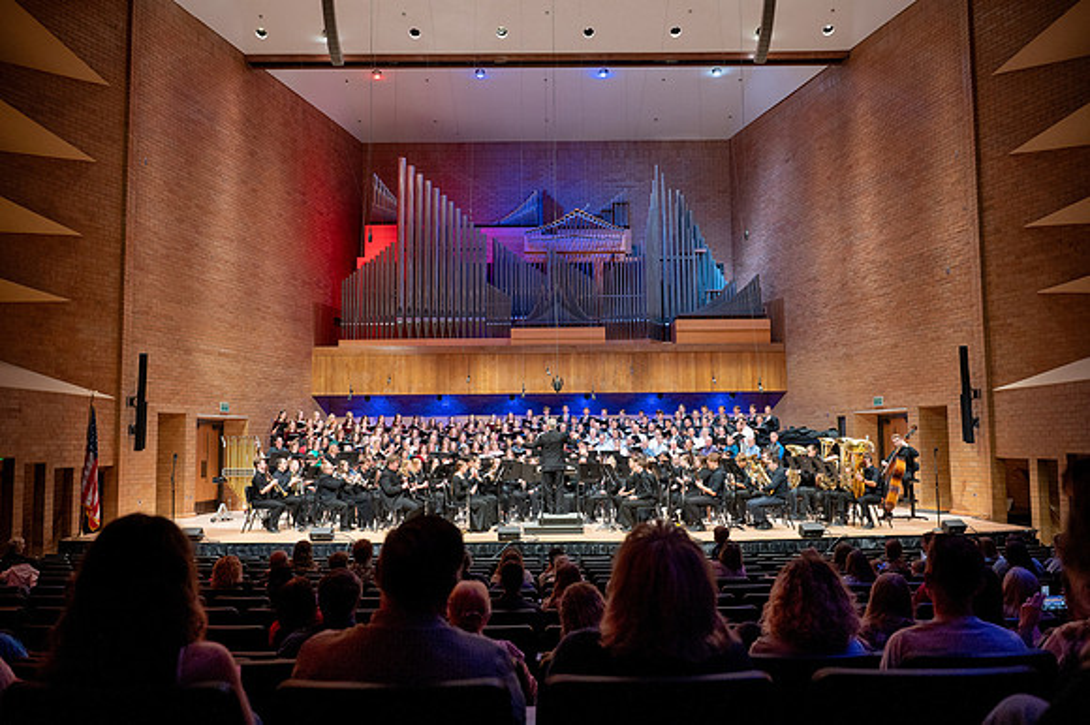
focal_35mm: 32
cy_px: 362
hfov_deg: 59.5
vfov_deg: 41.7
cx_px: 545
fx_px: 953
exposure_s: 1/160
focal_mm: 31.5
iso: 1600
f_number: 3.5
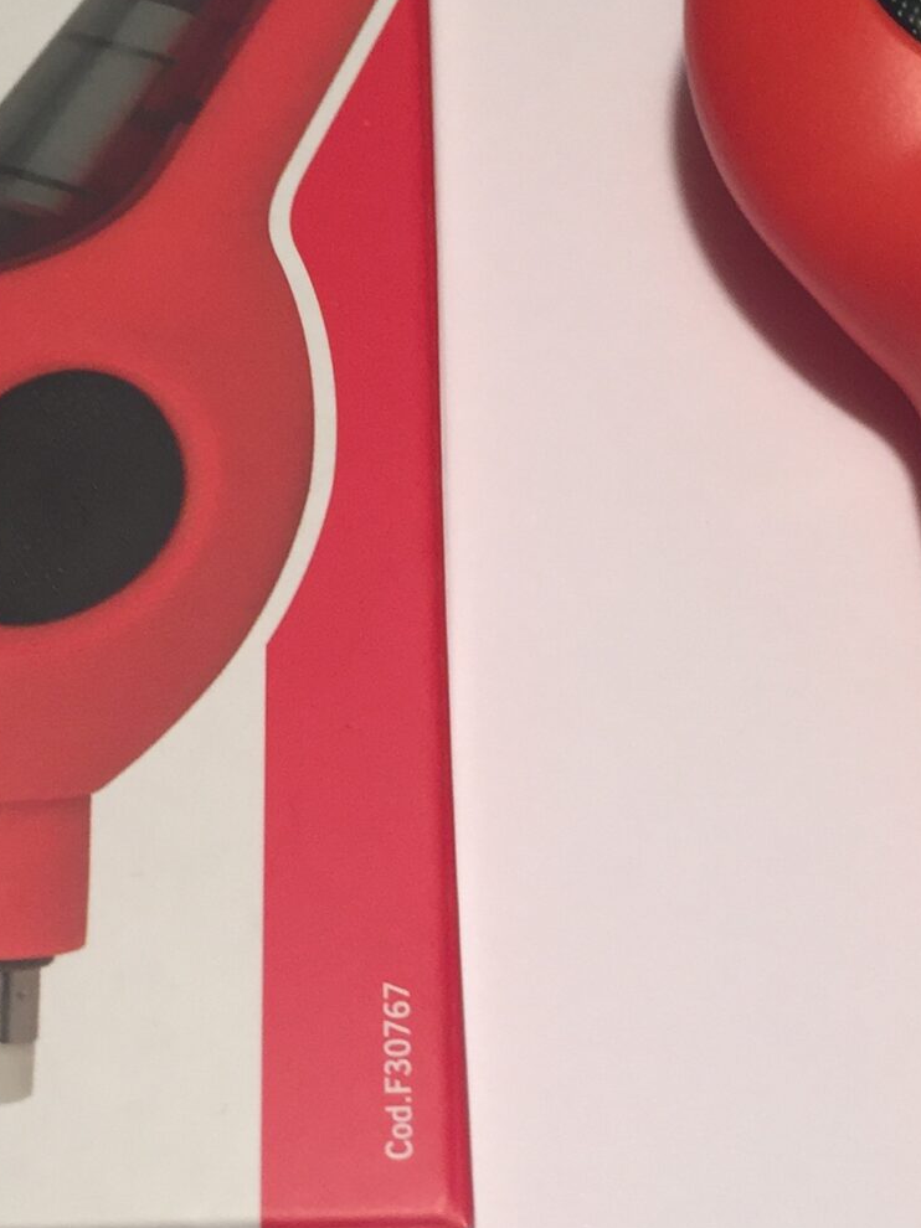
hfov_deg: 19.6
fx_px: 2662
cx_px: 478
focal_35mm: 75
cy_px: 905
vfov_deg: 25.7
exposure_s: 1/100
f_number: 2.2
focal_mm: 4.15
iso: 50
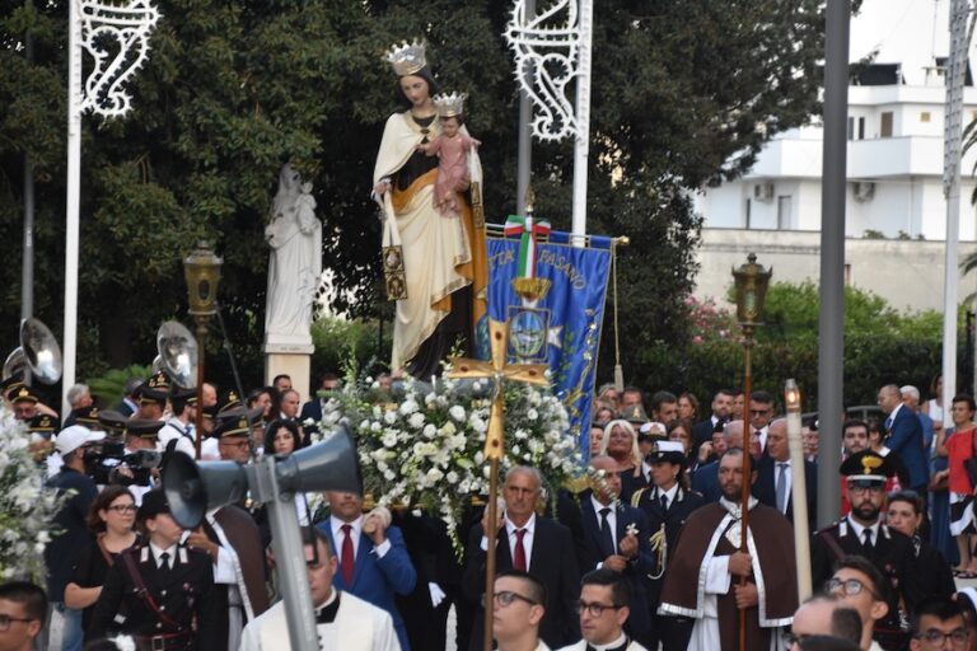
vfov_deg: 10.6
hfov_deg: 15.9
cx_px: 488
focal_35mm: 129
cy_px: 326
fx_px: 3501
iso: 1100
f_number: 6.3
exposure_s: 1/160
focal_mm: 86
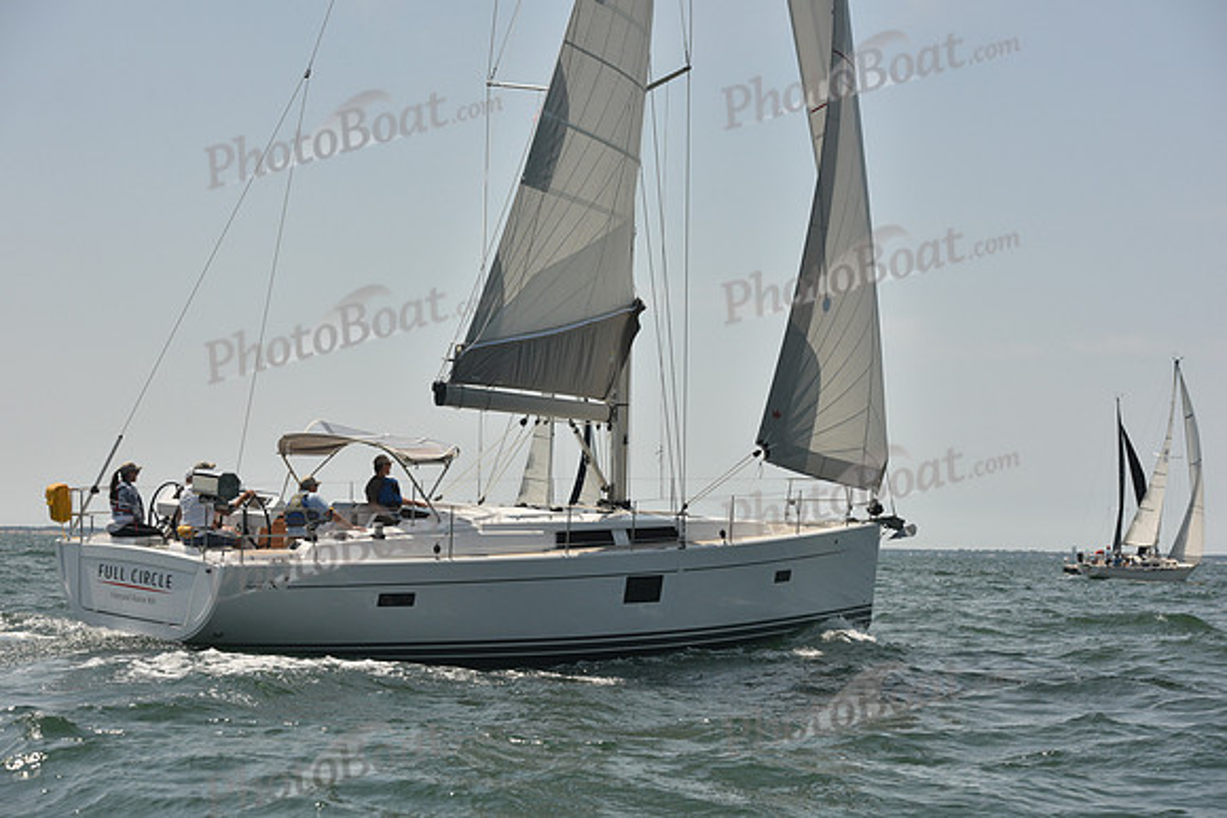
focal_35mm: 70
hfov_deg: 28.8
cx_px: 614
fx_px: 2386
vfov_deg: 19.5
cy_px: 409
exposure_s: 1/1000
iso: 320
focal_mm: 70
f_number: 7.1
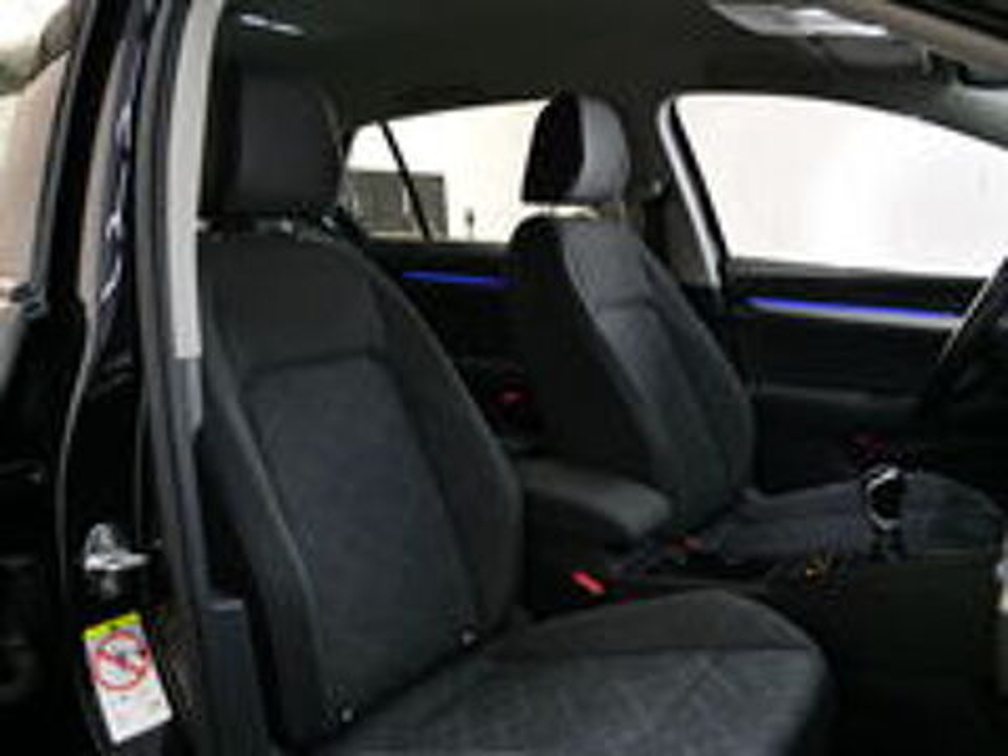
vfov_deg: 44.2
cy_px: 378
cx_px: 504
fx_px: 932
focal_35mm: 32
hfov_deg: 56.8
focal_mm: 16
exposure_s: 1/60
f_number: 3
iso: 800
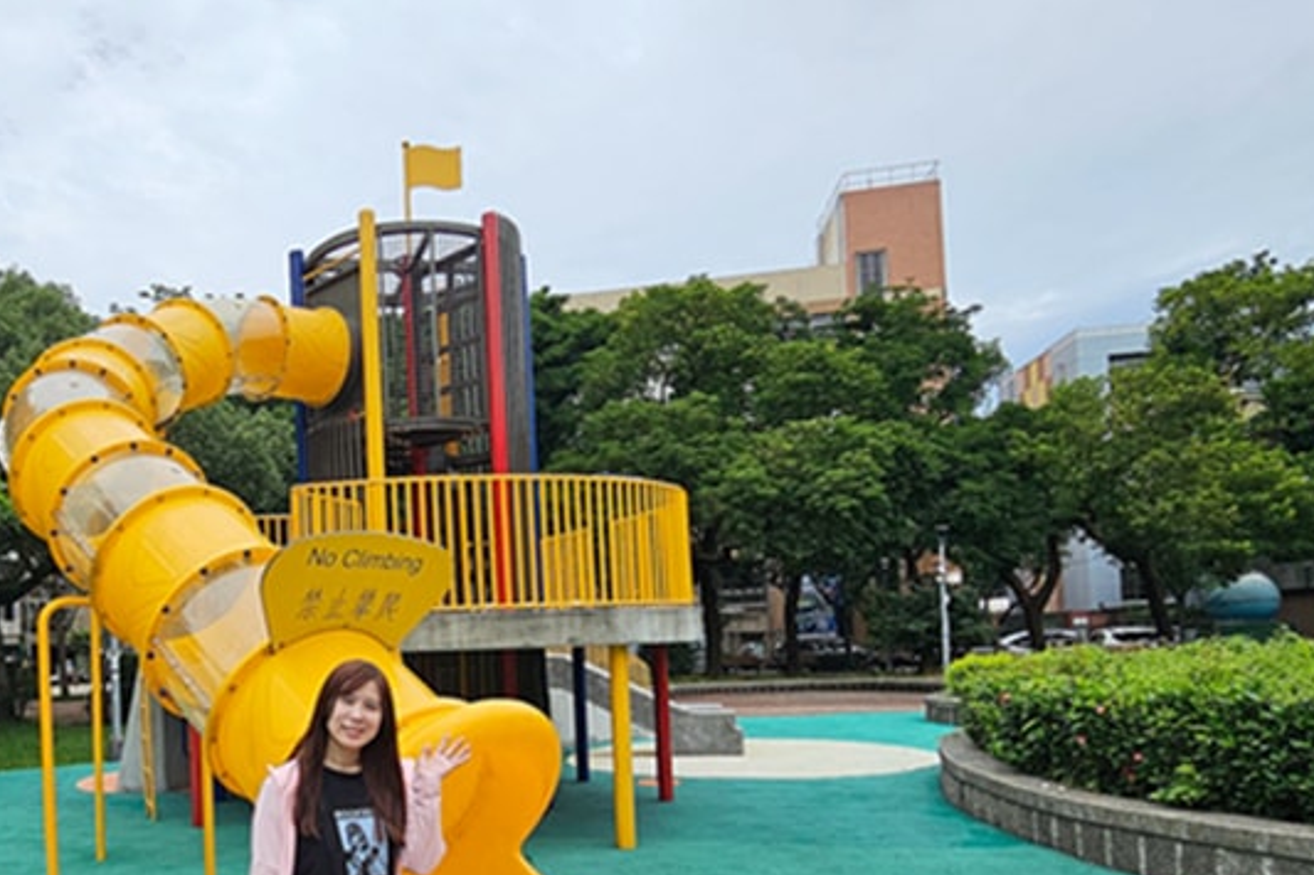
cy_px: 629
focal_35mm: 26
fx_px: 949
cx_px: 362
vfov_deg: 48.1
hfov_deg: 66.0
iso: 50
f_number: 2.2
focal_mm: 2.2
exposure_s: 1/2643
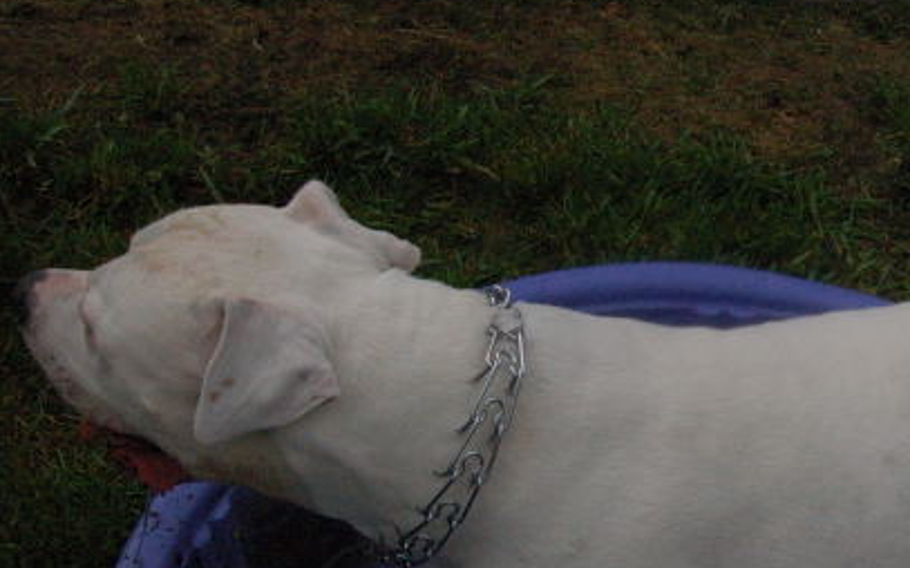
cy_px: 418
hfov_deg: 25.5
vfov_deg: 16.4
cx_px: 787
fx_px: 1958
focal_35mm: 79
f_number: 22
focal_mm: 28
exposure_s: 1/250
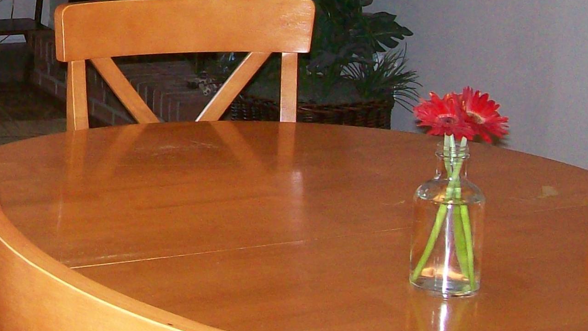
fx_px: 1434
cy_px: -41
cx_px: -42
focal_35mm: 92
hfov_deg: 22.0
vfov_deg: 12.9
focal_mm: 6
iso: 200
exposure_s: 1/64
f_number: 2.7
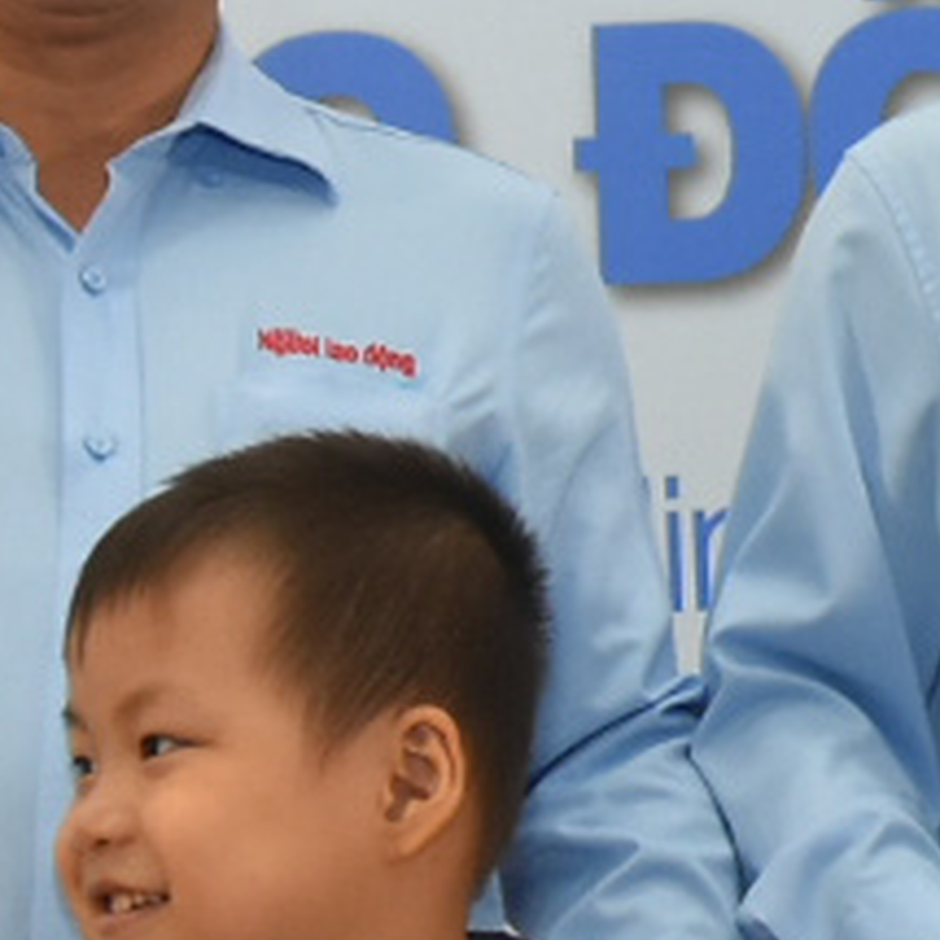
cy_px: 494
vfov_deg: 10.1
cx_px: 1832
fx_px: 5315
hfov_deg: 9.5
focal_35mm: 173
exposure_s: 1/125
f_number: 3.5
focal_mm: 18
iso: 800
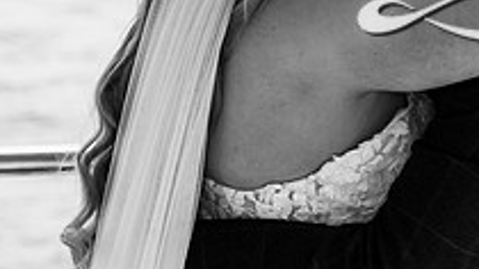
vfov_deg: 4.9
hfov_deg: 8.6
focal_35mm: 248
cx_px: 492
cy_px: -92
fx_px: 3149
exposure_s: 1/200
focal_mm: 68
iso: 400
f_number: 3.5
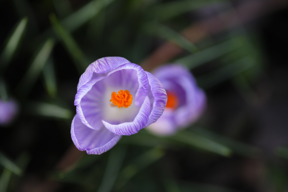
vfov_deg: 15.2
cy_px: 96
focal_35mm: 90
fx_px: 720
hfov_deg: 22.6
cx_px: 144
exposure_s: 1/400
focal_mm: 60
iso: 400
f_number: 2.4
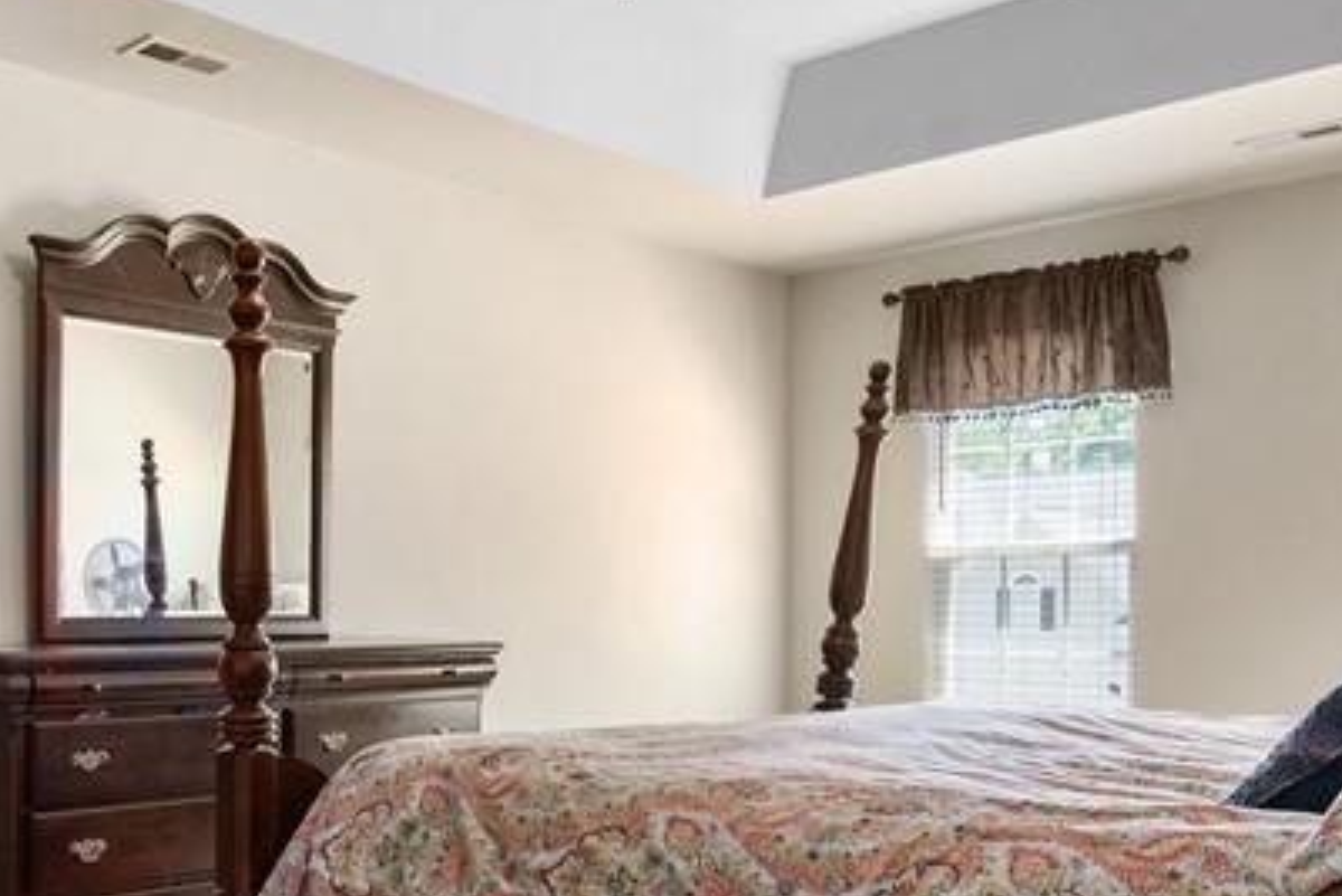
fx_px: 1417
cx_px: 283
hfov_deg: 48.1
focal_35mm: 38
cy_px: 631
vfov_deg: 34.6
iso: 320
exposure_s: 1/4
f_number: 6.3
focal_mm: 14
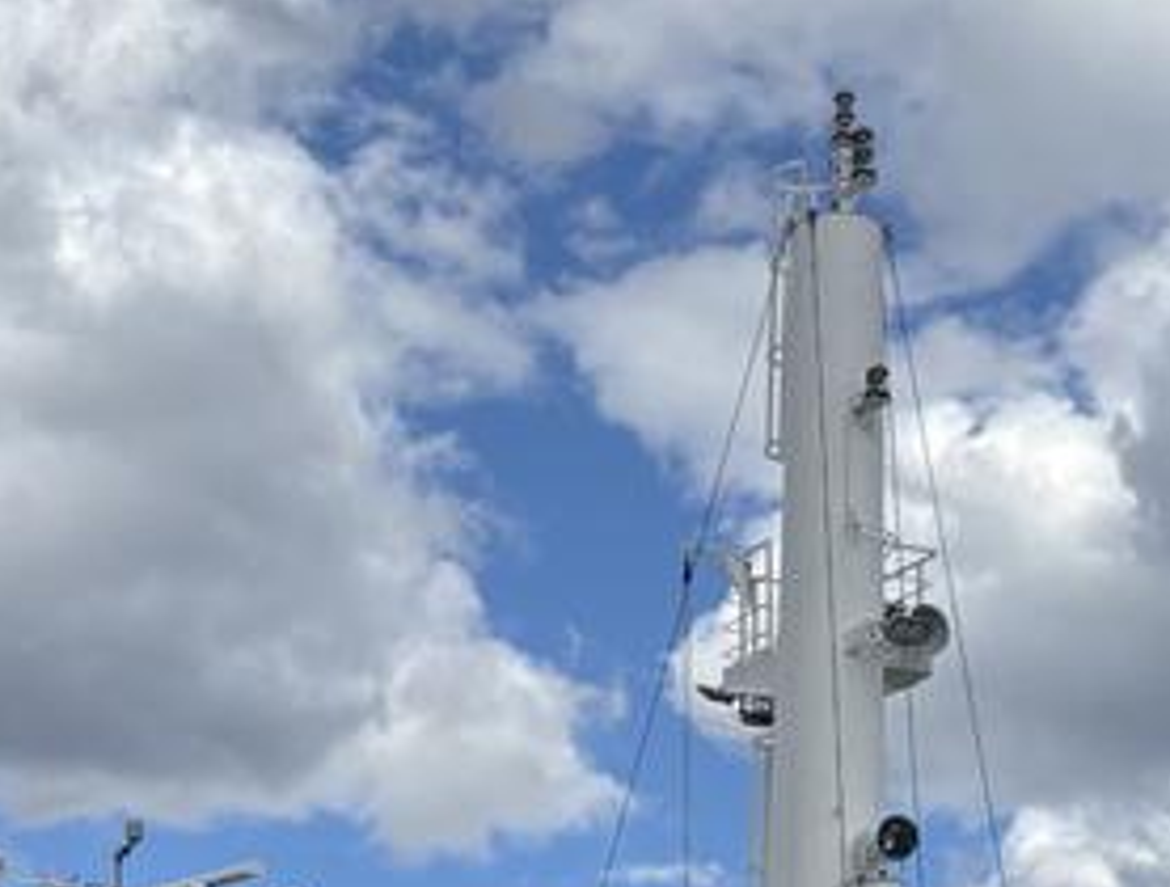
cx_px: 190
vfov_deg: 18.7
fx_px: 2545
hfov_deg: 25.3
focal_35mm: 75
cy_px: 1067
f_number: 1.6
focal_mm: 5.96
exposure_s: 1/4608
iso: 50
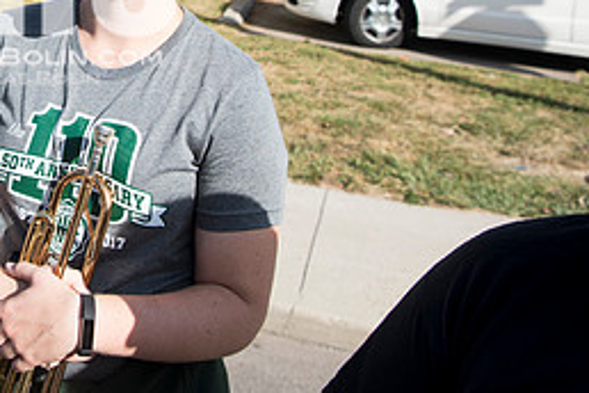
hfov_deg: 33.8
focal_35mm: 54
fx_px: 883
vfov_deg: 23.7
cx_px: 5
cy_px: -24
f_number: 4.5
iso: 250
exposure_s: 1/1250
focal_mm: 24
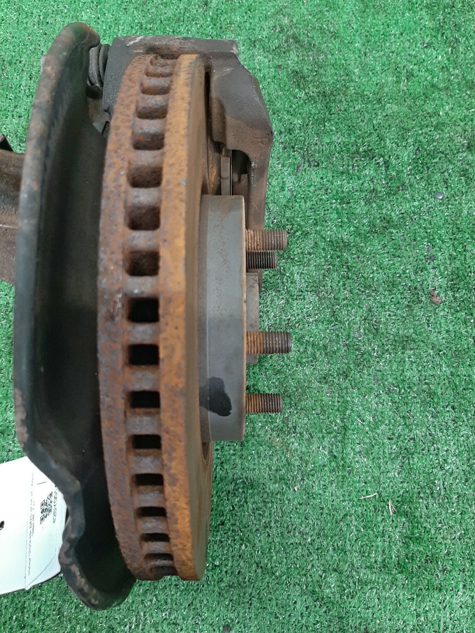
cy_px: 316
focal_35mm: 26
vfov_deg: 67.3
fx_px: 476
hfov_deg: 53.1
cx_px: 238
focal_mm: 3.93
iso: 184
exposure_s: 1/33
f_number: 1.7
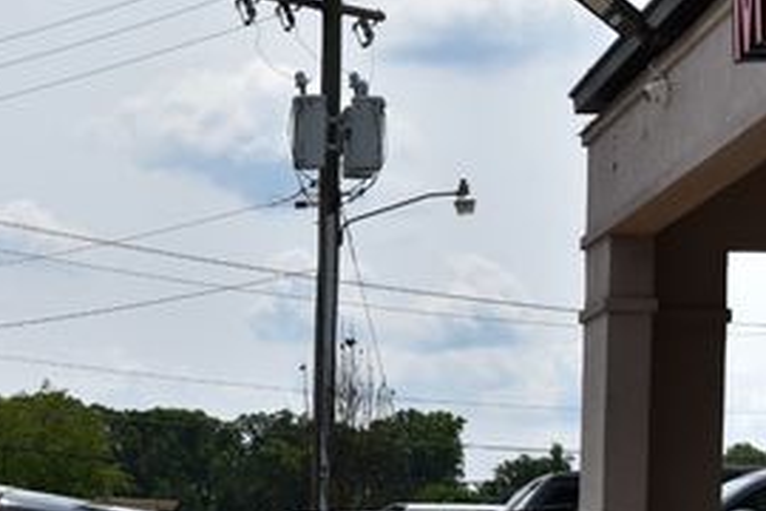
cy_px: 582
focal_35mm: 124
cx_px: -136
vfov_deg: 10.9
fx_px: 2642
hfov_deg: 15.9
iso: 200
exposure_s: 1/500
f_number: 11
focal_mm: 35
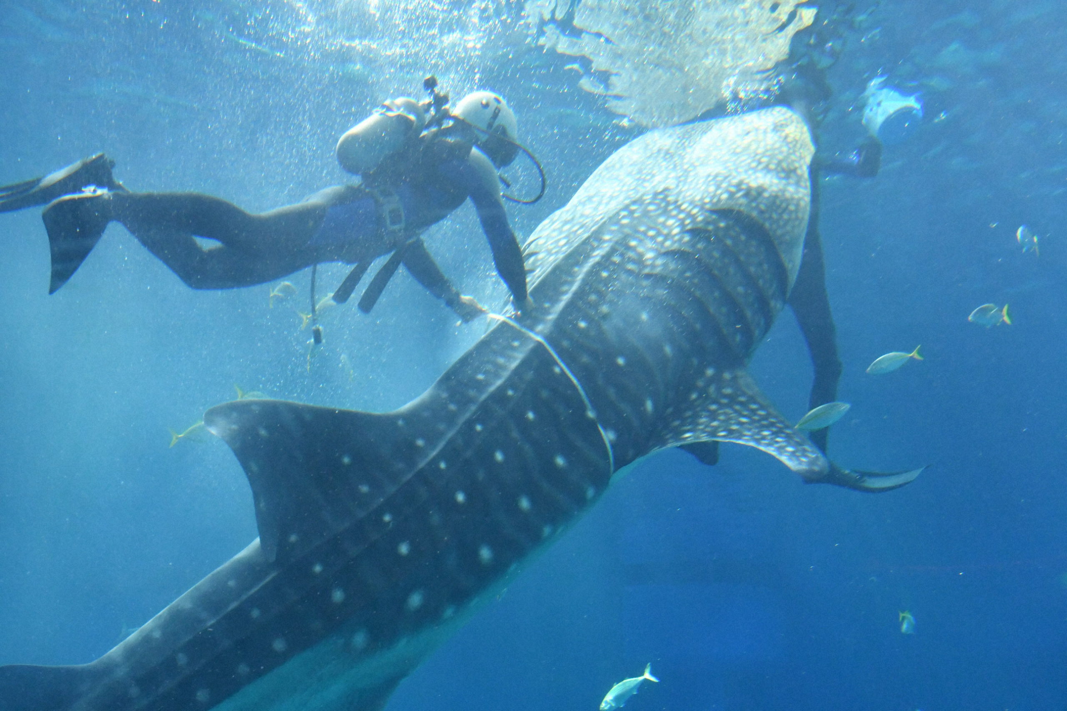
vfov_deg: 34.2
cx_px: 534
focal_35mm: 39
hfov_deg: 49.6
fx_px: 1156
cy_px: 356
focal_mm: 26
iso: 3600
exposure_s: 1/200
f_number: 5
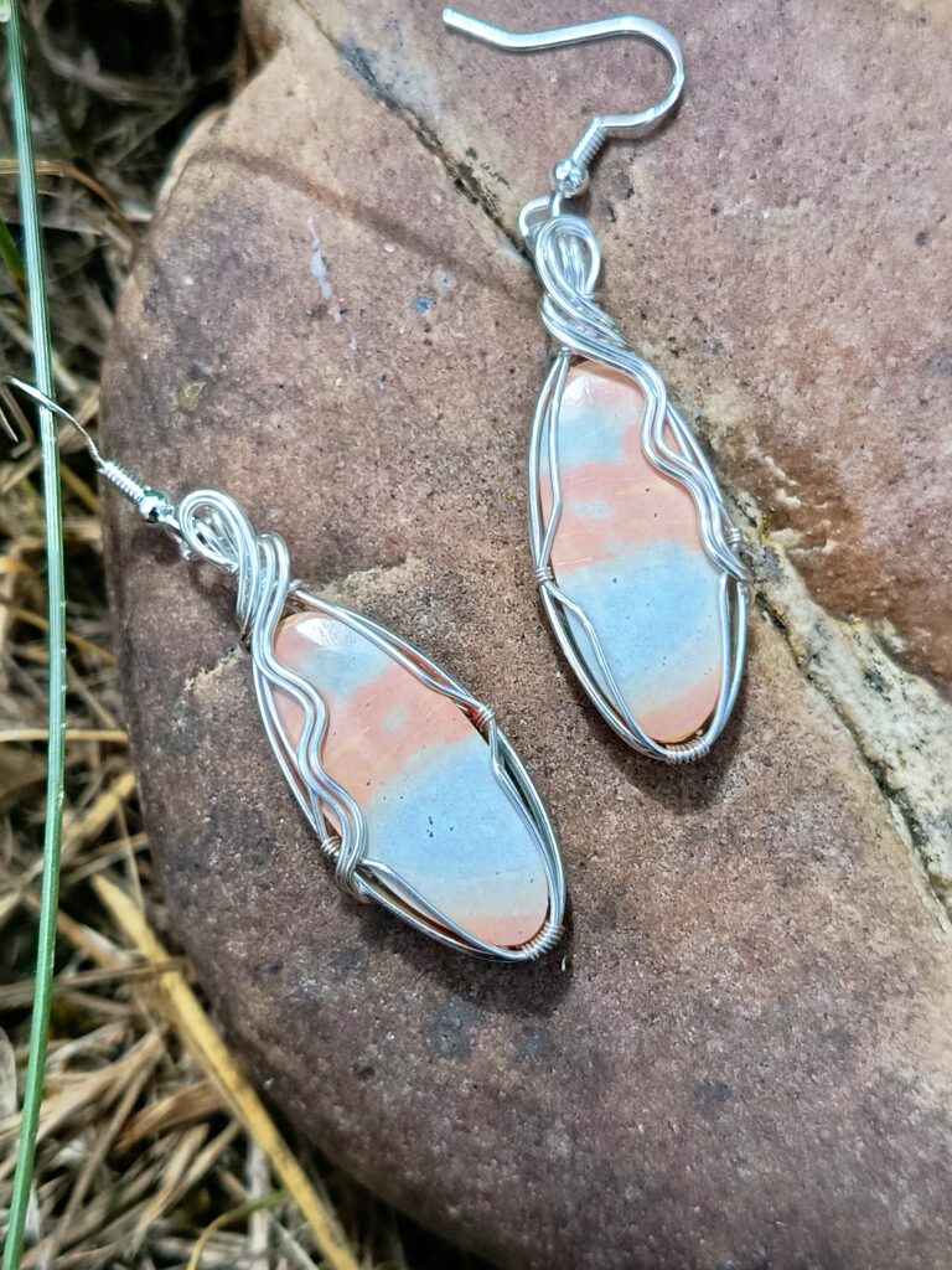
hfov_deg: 30.3
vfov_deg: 39.7
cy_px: 635
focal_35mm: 48
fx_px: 1760
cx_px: 476
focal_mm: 5.24
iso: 50
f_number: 1.7
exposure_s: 1/256
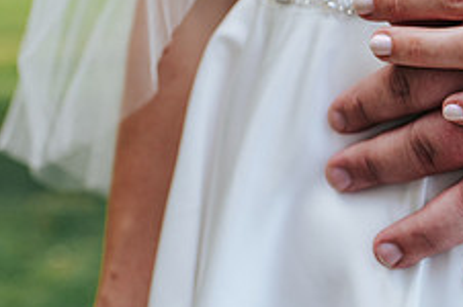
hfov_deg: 21.0
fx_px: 1156
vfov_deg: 15.0
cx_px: 561
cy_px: 44
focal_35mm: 90
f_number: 3.2
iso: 360
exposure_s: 1/1000
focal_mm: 35
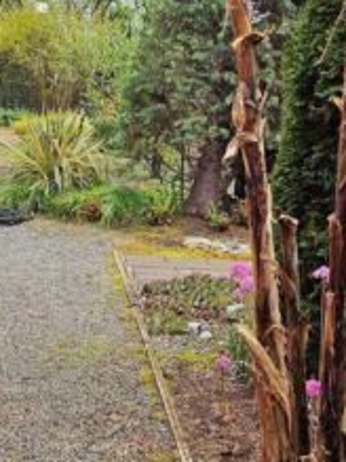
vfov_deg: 34.1
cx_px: 127
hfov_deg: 26.0
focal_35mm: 56
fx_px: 747
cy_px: 163
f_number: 1.8
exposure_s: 1/312
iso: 25
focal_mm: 5.4
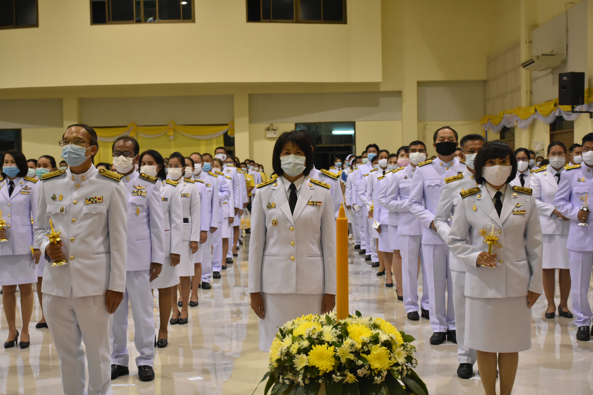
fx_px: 865
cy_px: 198
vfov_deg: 25.8
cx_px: 296
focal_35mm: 52
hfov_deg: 37.9
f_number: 4.5
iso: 2000
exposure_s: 1/80
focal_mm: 35
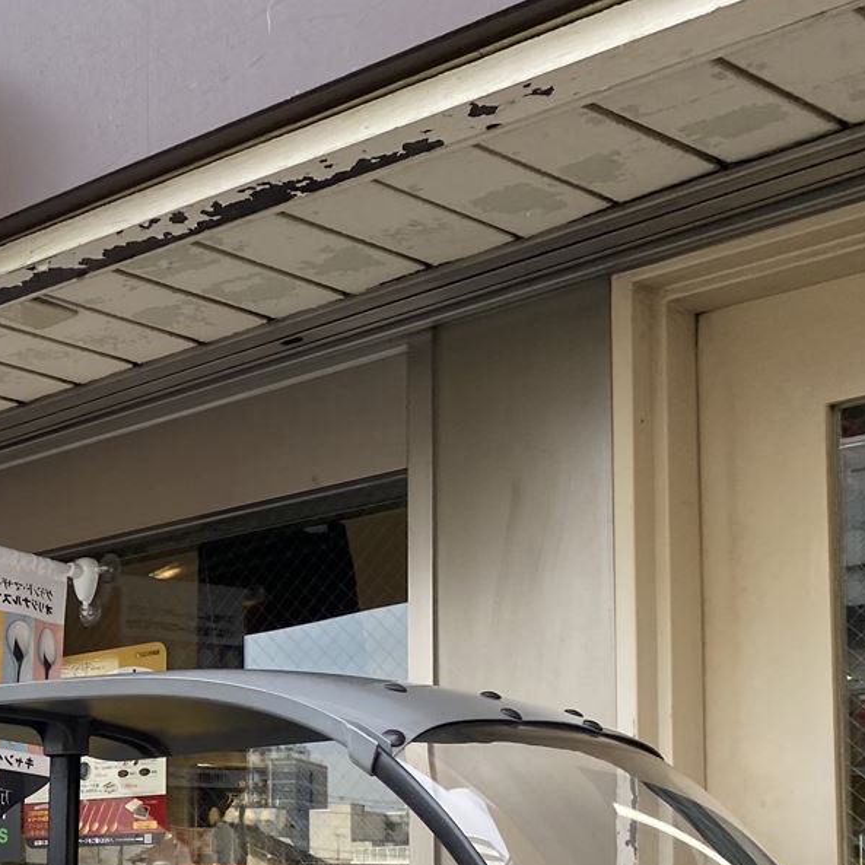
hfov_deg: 25.0
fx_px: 1753
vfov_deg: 26.8
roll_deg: -1.9
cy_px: 770
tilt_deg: +8.5
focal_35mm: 62
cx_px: -178
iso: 32
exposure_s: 1/414
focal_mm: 4.25
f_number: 1.8
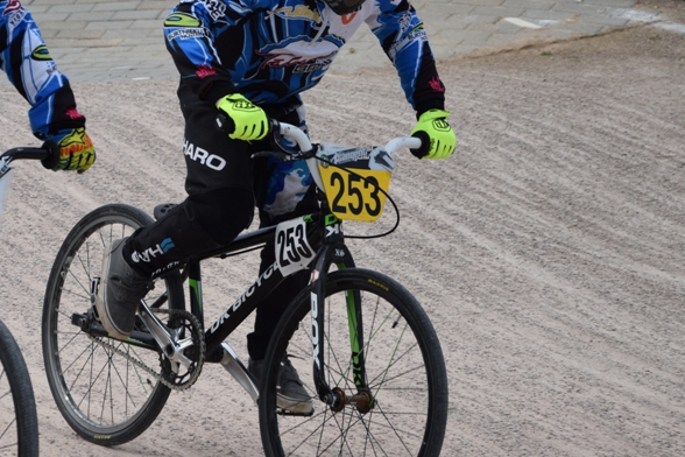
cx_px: 153
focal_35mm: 196
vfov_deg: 7.0
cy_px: 160
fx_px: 3727
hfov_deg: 10.5
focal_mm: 75
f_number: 6.3
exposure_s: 1/1600
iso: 400
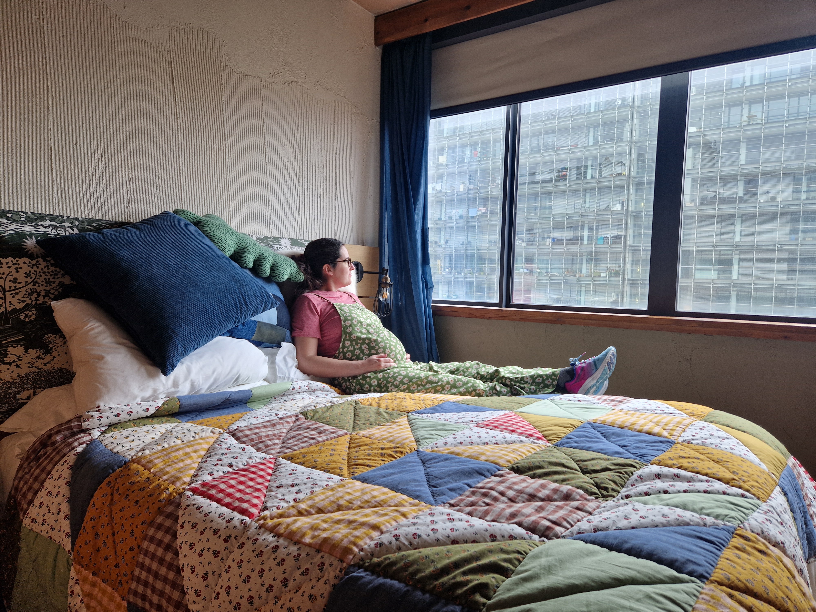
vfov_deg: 58.9
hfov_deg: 73.9
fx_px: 542
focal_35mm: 23
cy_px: 306
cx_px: 408
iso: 50
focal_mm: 5.4
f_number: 1.8
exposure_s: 1/50
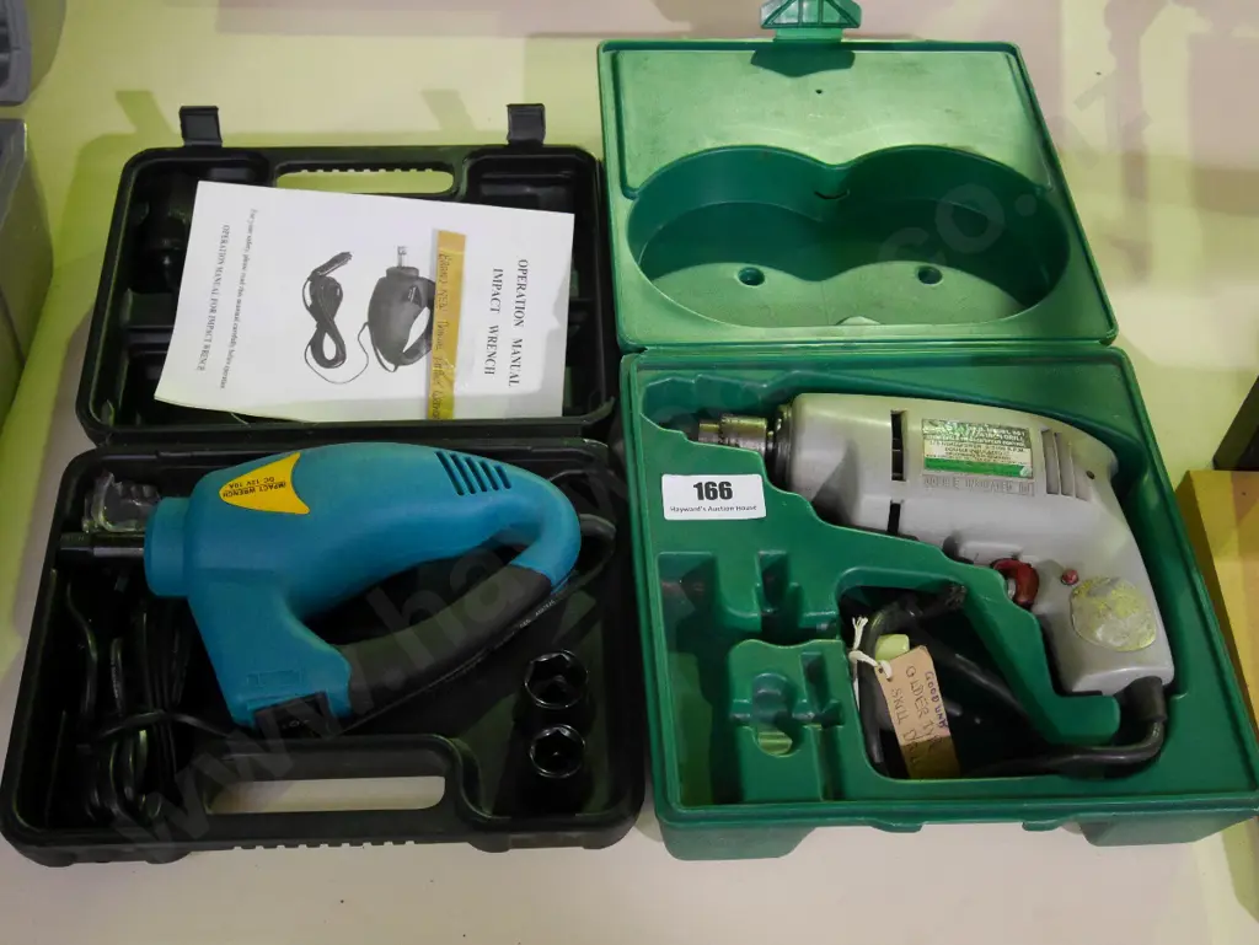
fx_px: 1601
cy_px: 472
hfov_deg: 42.9
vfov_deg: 32.9
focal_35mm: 44
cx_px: 630
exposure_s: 1/40
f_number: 4.8
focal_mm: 22
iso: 3200
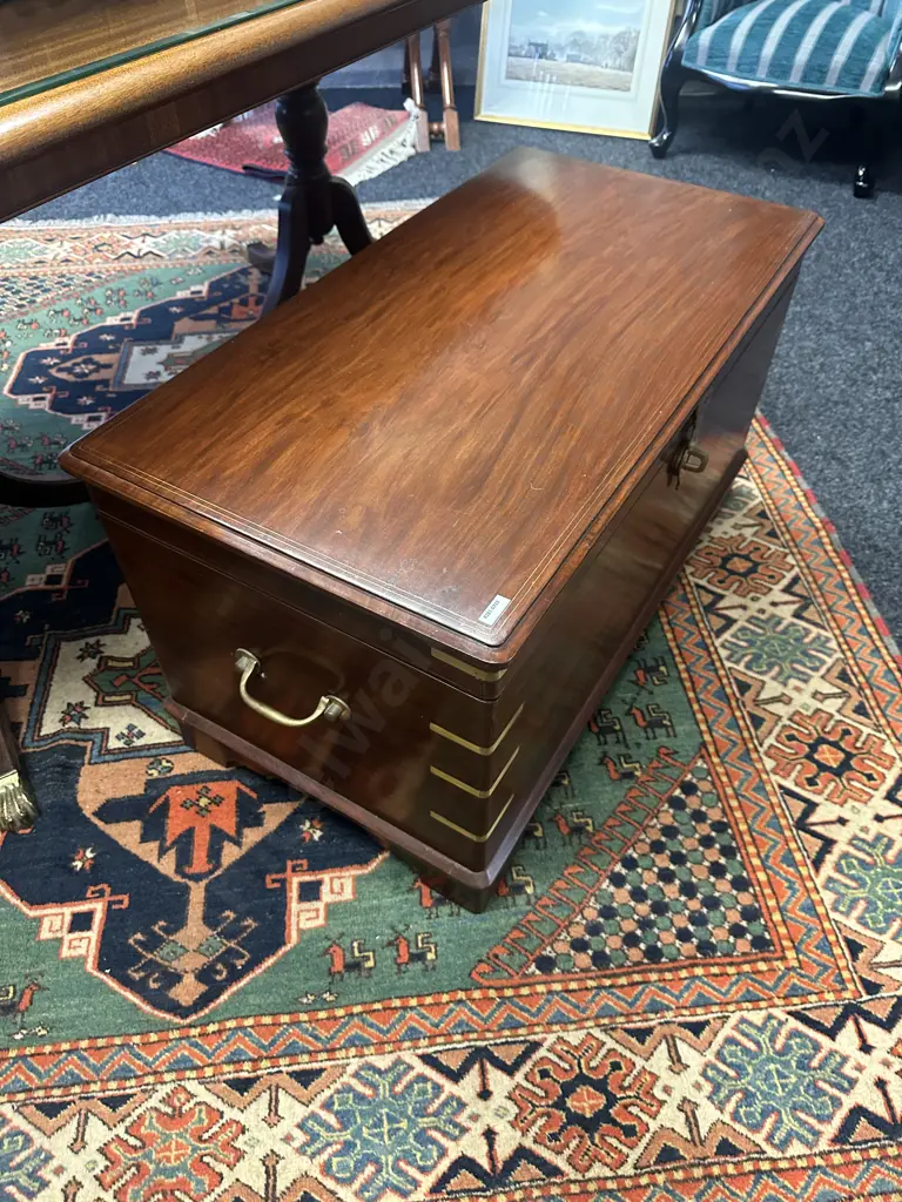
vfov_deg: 71.6
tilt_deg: -47.1
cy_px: 601
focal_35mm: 24
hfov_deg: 56.8
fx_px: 834
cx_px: 451
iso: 500
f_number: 1.78
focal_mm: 6.86
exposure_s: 1/50
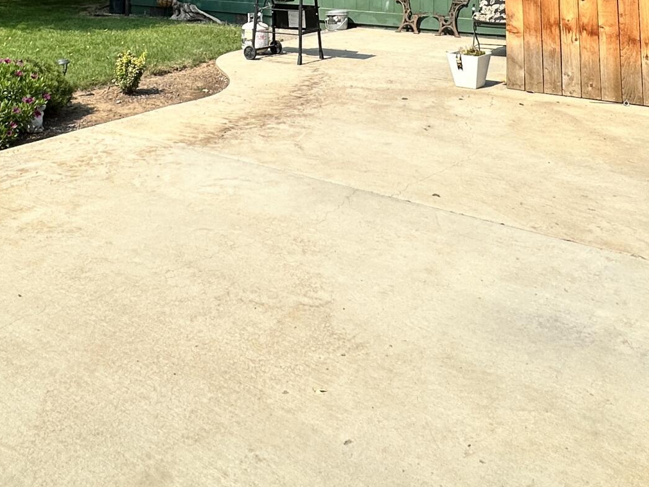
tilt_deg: +7.4
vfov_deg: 29.4
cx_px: 246
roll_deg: -1.3
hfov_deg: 46.4
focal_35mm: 40
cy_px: -138
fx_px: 750
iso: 50
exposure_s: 1/1052
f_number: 2.2
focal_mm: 2.22
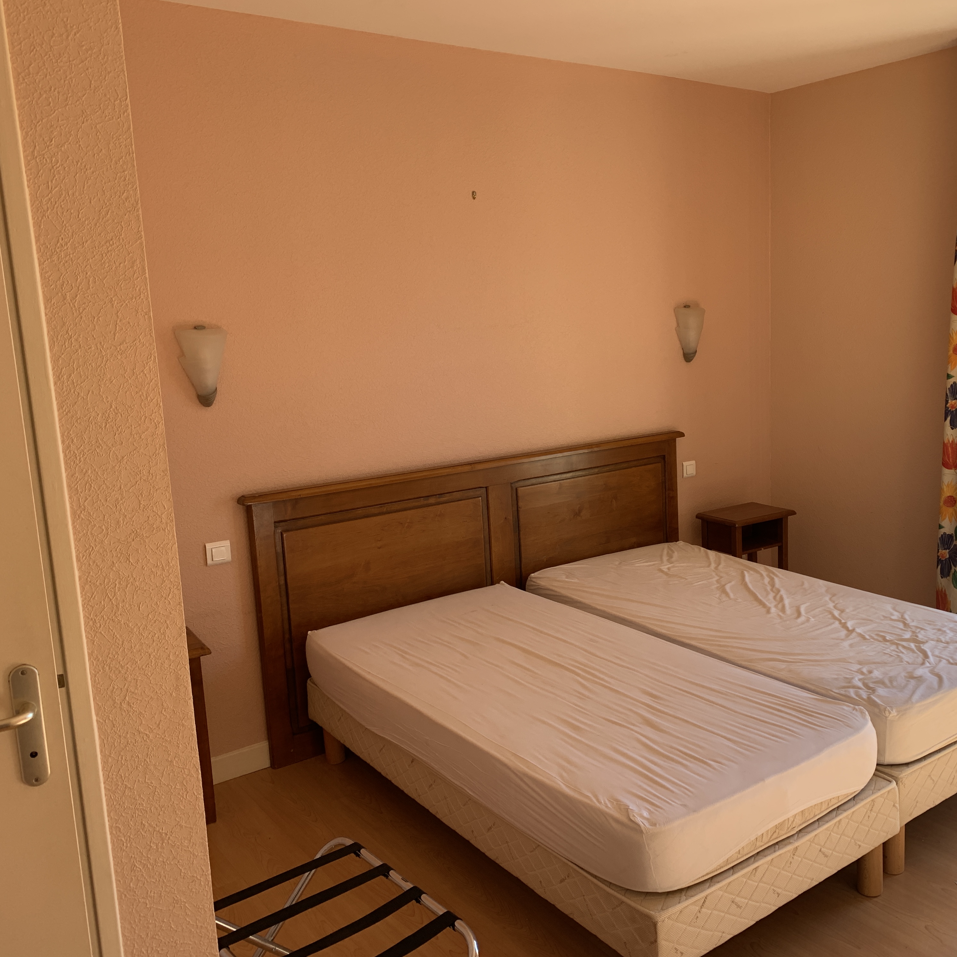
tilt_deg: -10.4
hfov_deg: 51.9
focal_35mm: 31
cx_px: 605
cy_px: 476
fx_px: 970
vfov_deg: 52.5
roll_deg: +2.3
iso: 25
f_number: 1.8
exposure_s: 1/122
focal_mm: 4.25
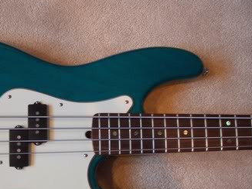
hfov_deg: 34.5
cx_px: 73
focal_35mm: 55
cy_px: 129
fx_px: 400
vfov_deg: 26.3
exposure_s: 1/25
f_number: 2.6
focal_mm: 5.8
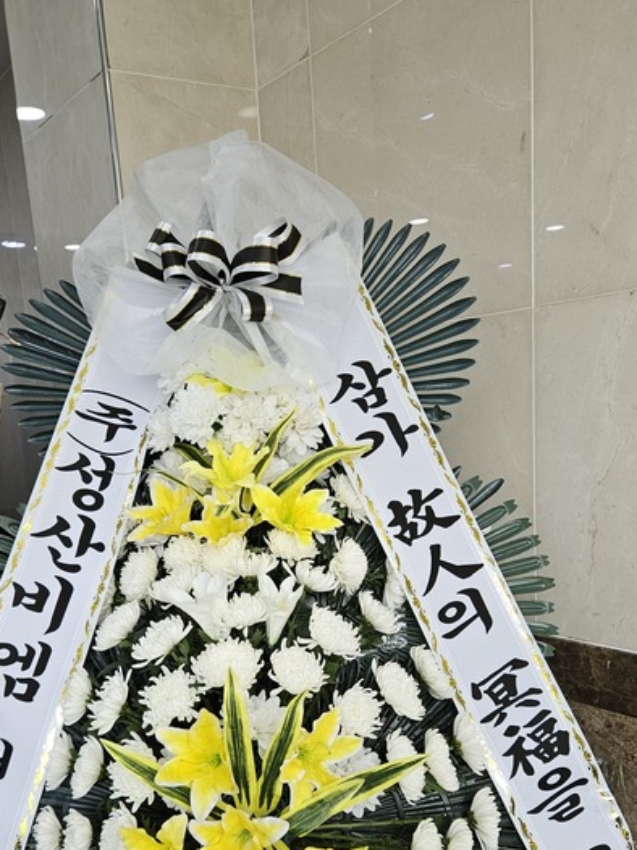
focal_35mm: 35
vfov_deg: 51.2
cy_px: 598
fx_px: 859
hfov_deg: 40.6
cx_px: 275
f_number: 1.8
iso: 200
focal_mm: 5.4
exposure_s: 1/359
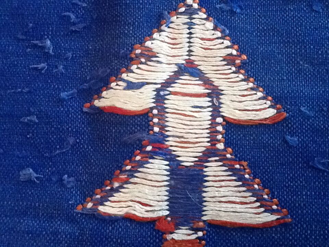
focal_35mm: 44
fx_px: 418
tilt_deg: -79.0
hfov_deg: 42.9
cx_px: 164
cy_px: 124
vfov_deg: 32.9
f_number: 2.4
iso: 400
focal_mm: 2.03
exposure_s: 1/25
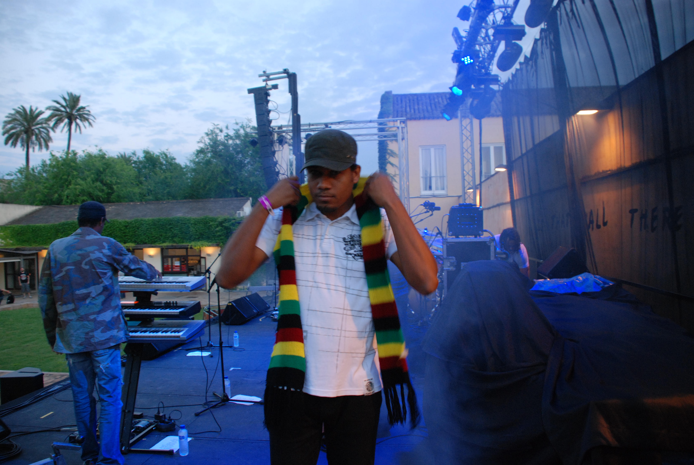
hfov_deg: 67.3
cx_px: 347
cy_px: 232
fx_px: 521
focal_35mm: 27
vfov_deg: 48.0
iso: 500
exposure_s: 1/40
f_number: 3.5
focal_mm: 18
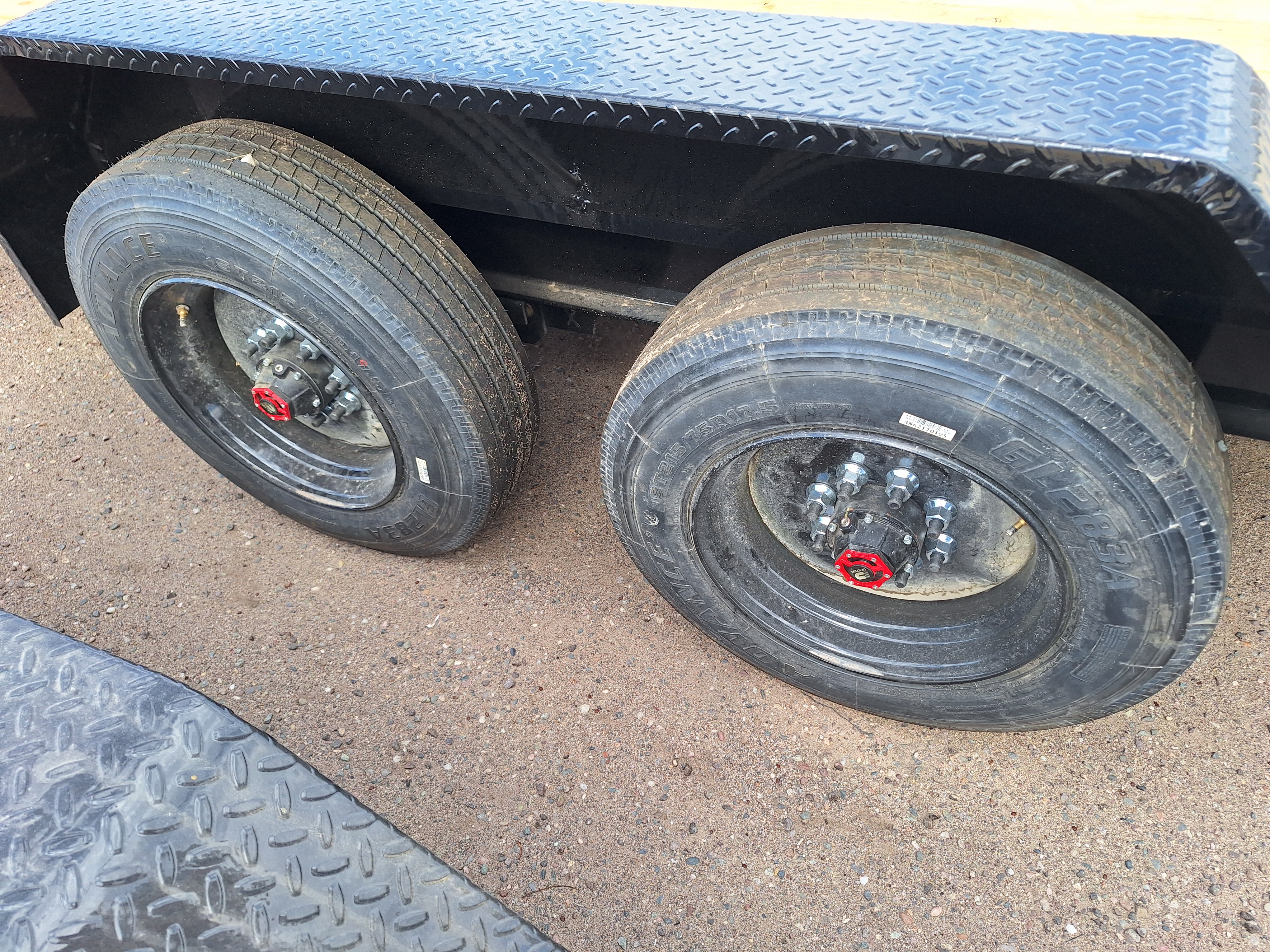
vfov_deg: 58.9
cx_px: 635
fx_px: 844
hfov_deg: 73.9
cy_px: 476
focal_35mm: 23
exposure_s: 1/443
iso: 40
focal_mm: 5.54
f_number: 1.8
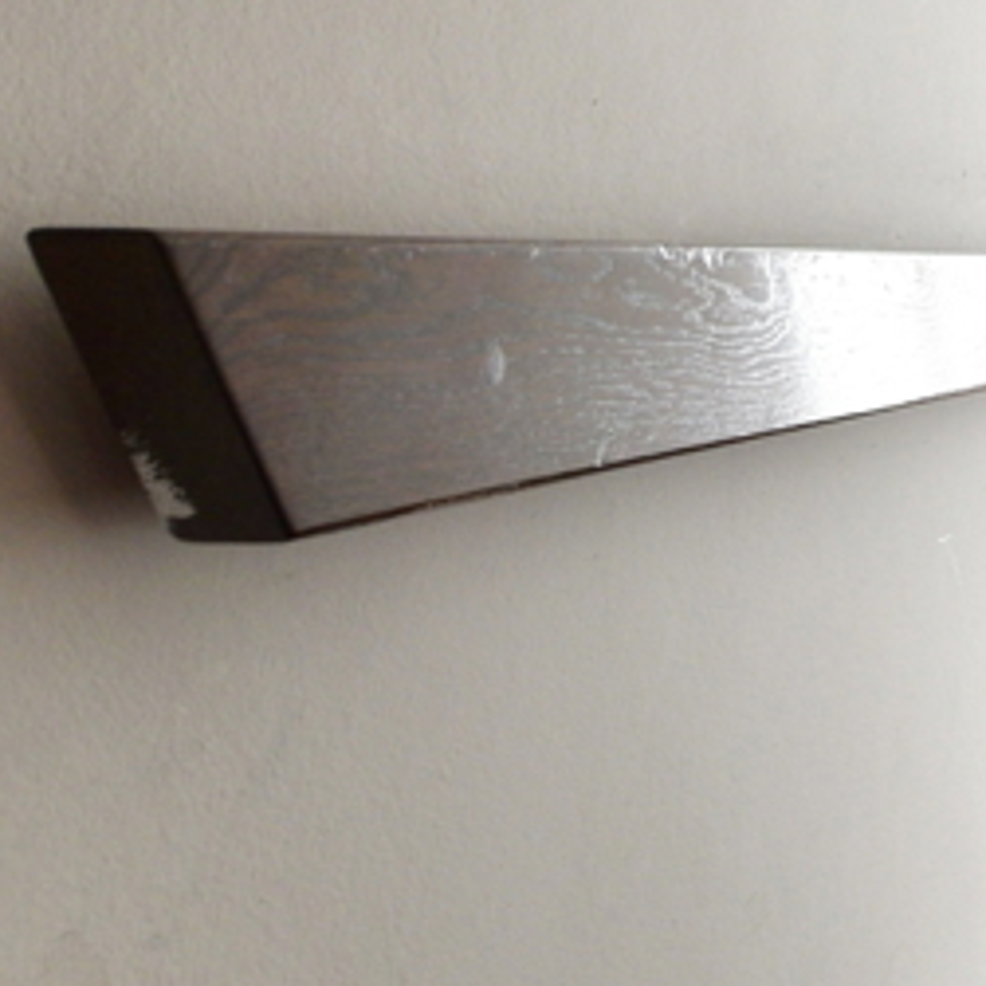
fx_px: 1966
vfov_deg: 27.6
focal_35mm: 61
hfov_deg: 22.2
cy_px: 212
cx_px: 1560
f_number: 8
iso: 160
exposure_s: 1/25
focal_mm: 10
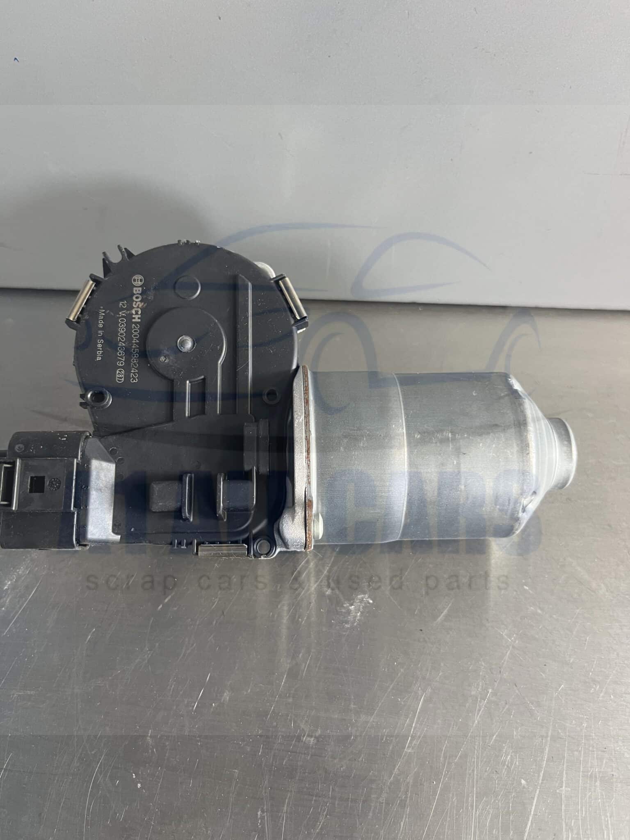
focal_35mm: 26
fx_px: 631
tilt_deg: -54.7
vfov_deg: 67.3
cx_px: 315
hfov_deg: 53.1
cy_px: 420
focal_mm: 5.1
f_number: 1.6
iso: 125
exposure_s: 1/76
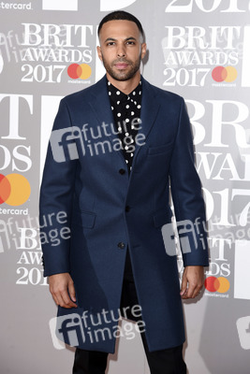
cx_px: 125
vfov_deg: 20.8
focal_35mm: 98
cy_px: 187
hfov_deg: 14.0
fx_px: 1020
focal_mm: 98
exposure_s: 1/250
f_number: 5.6
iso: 400
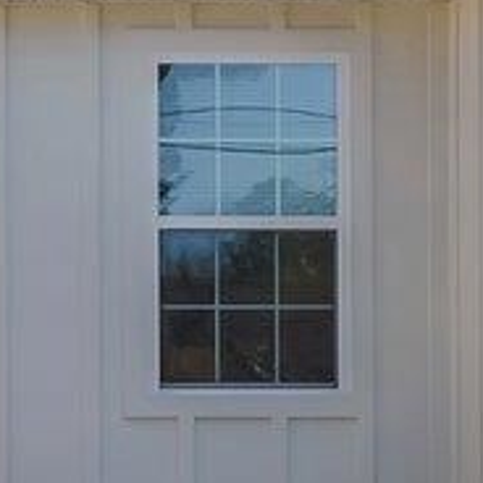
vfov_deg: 11.5
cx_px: -289
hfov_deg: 11.0
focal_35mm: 151
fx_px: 2384
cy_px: 482
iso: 250
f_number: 8
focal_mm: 10.5
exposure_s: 1/680
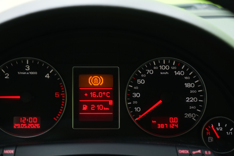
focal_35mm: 52
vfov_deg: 26.0
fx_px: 338
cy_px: 81
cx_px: 97
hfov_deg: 38.1
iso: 800
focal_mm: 39
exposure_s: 1/20
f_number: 4.5
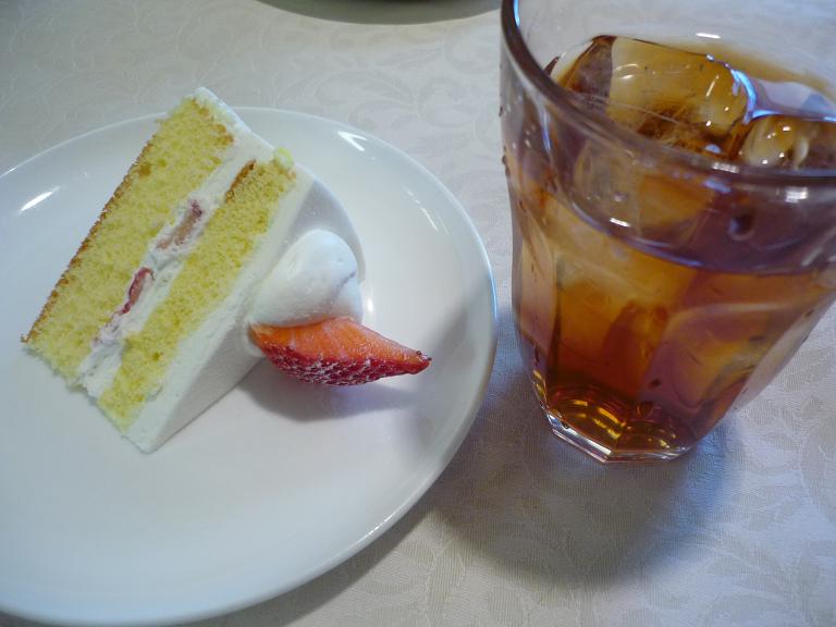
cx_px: 418
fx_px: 797
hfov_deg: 55.4
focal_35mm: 33
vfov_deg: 42.9
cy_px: 314
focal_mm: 5.5
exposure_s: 1/30
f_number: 2.8
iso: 160
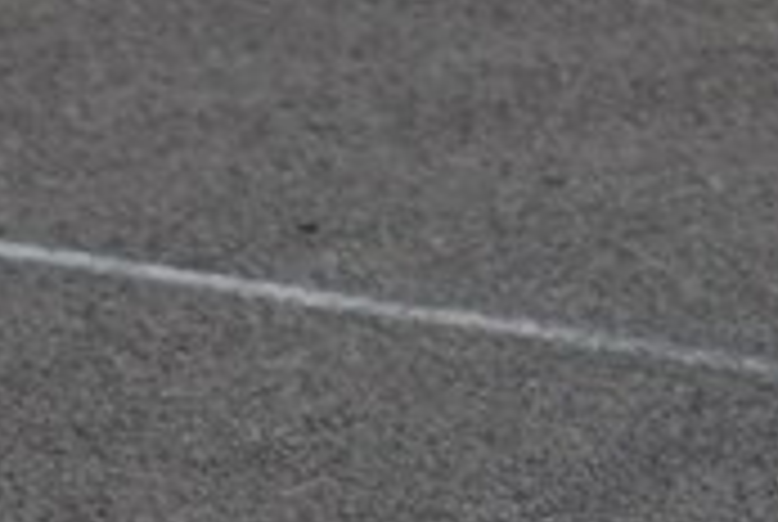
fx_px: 30199
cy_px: -261
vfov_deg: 1.0
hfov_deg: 1.5
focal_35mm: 1395
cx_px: 2572
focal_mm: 140
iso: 400
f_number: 5.6
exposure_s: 1/2000
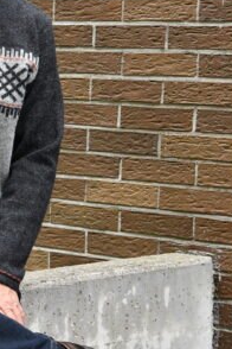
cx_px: -25
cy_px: 201
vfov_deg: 12.9
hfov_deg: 8.6
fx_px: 1537
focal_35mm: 159
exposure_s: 1/250
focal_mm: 52
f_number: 8
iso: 1600
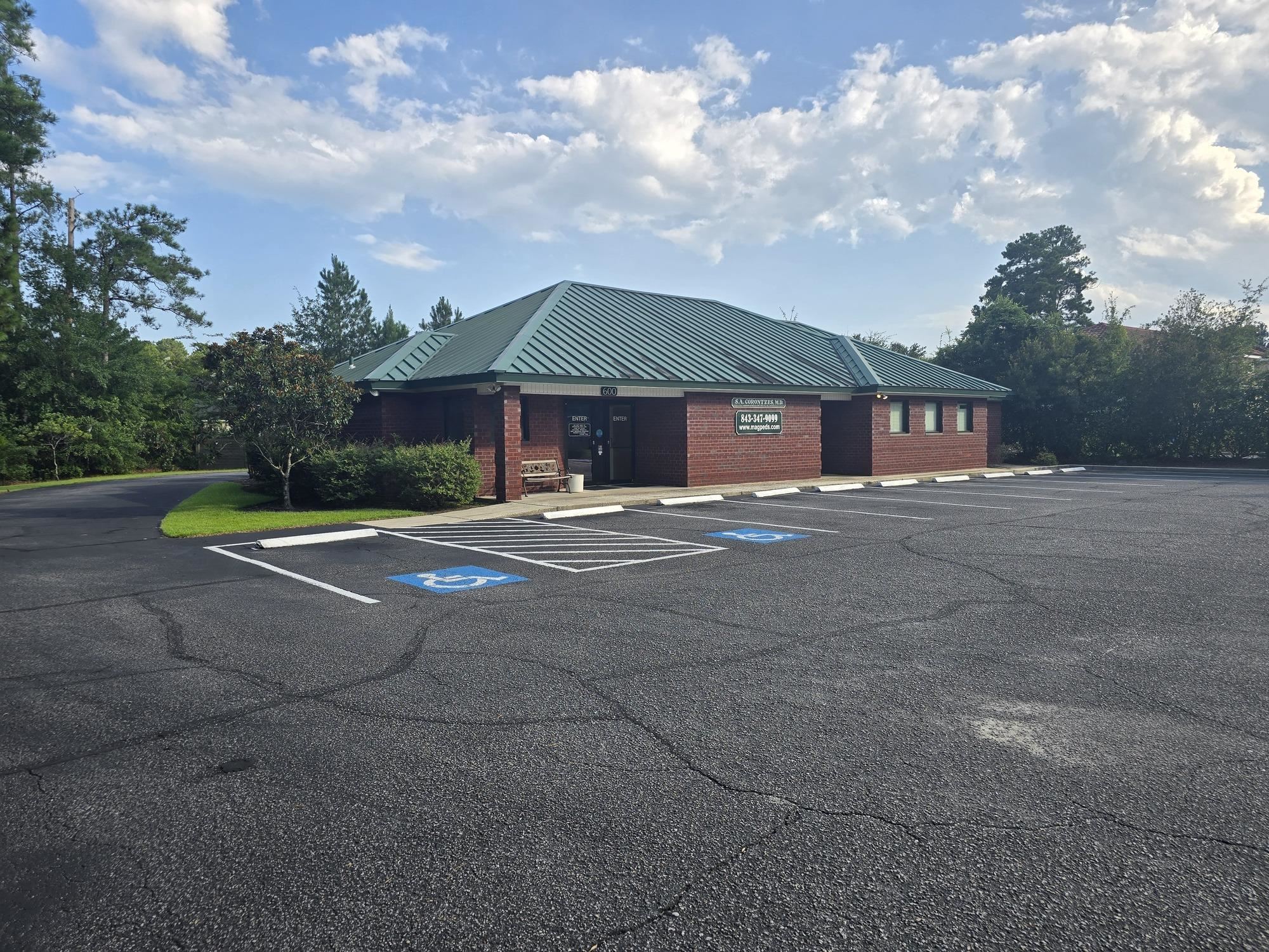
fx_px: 843
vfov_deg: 58.9
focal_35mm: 23
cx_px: 634
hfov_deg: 73.9
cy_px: 476
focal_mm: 6.3
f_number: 1.7
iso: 12
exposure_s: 1/445
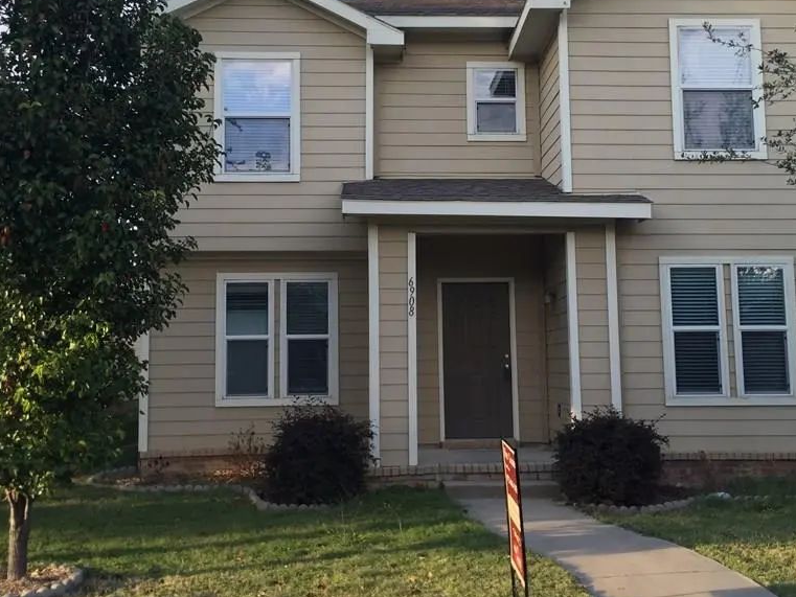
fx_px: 897
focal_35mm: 39
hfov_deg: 47.8
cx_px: 433
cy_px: 252
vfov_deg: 36.7
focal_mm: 4.15
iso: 32
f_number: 2.2
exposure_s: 1/341
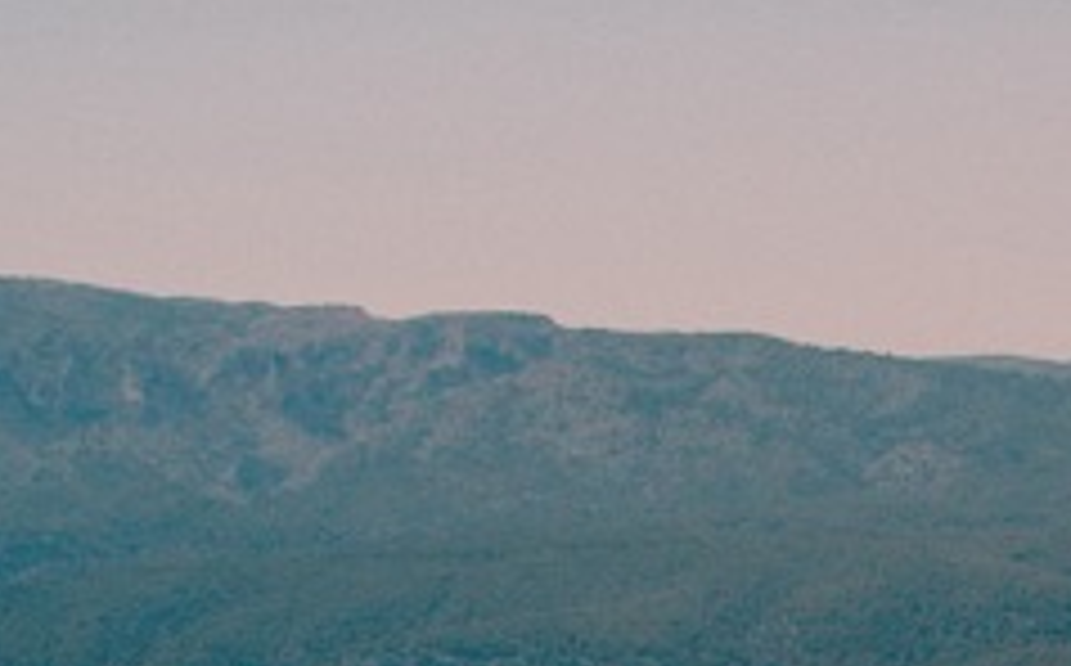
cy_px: 900
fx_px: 4401
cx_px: 1508
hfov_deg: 13.2
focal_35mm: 151
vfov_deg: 8.5
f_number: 2.8
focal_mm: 8.38
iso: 100
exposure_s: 1/4000
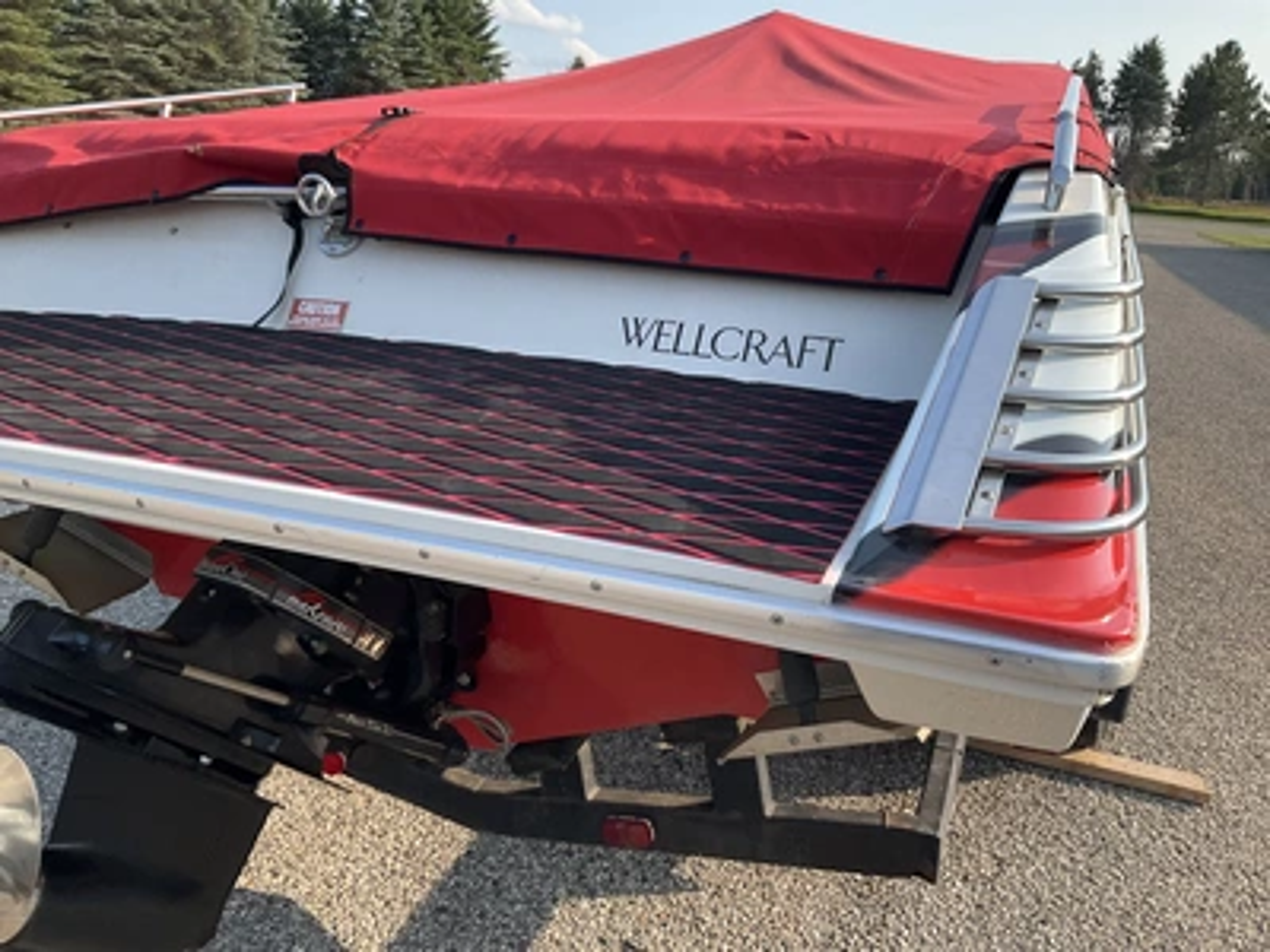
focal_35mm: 29
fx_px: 1064
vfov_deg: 48.2
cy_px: 476
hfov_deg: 61.7
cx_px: 635
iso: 25
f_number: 1.8
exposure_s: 1/514
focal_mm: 3
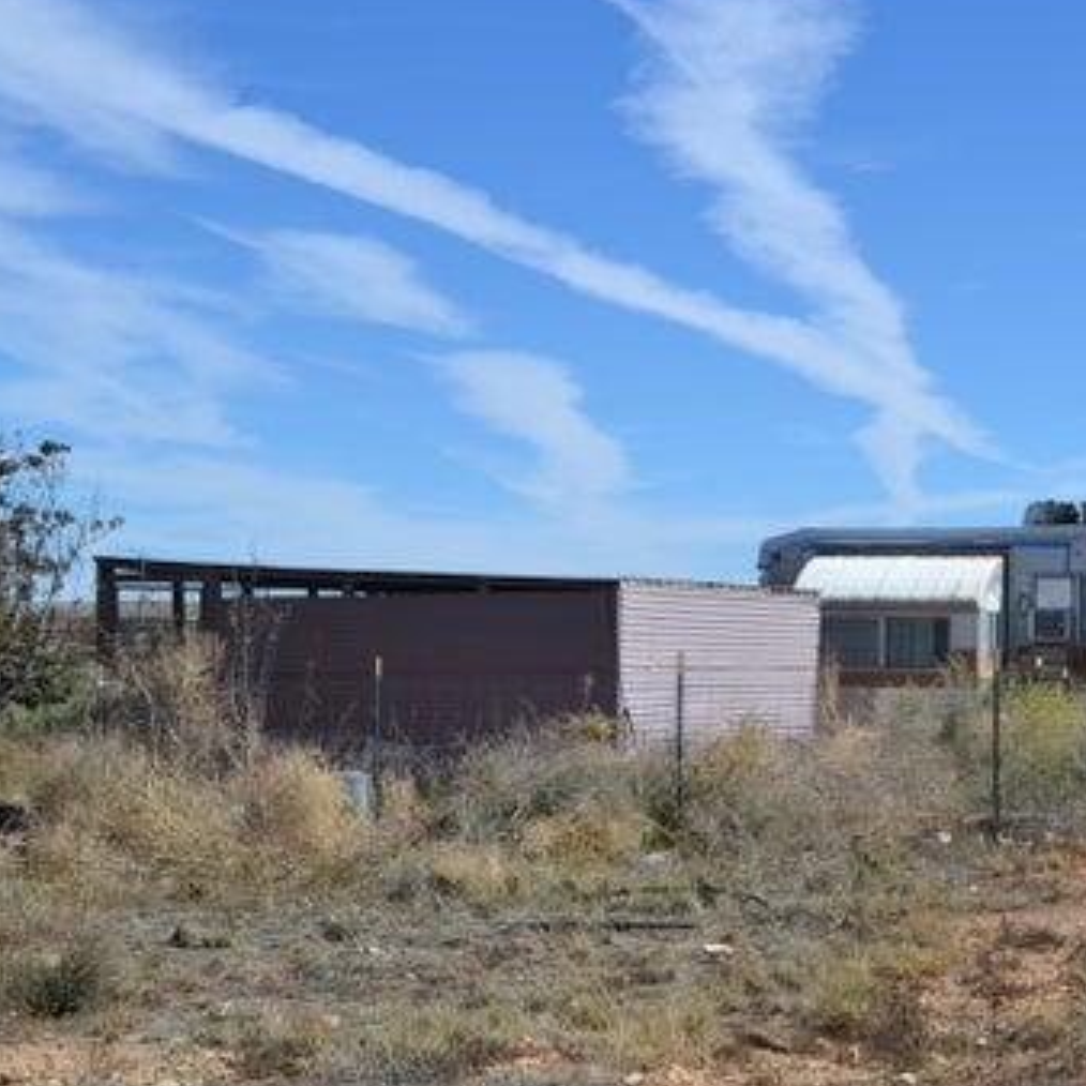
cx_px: 1076
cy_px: 623
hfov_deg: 22.0
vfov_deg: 22.7
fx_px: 2698
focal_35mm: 76
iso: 100
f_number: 8
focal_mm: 28
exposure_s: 1/250
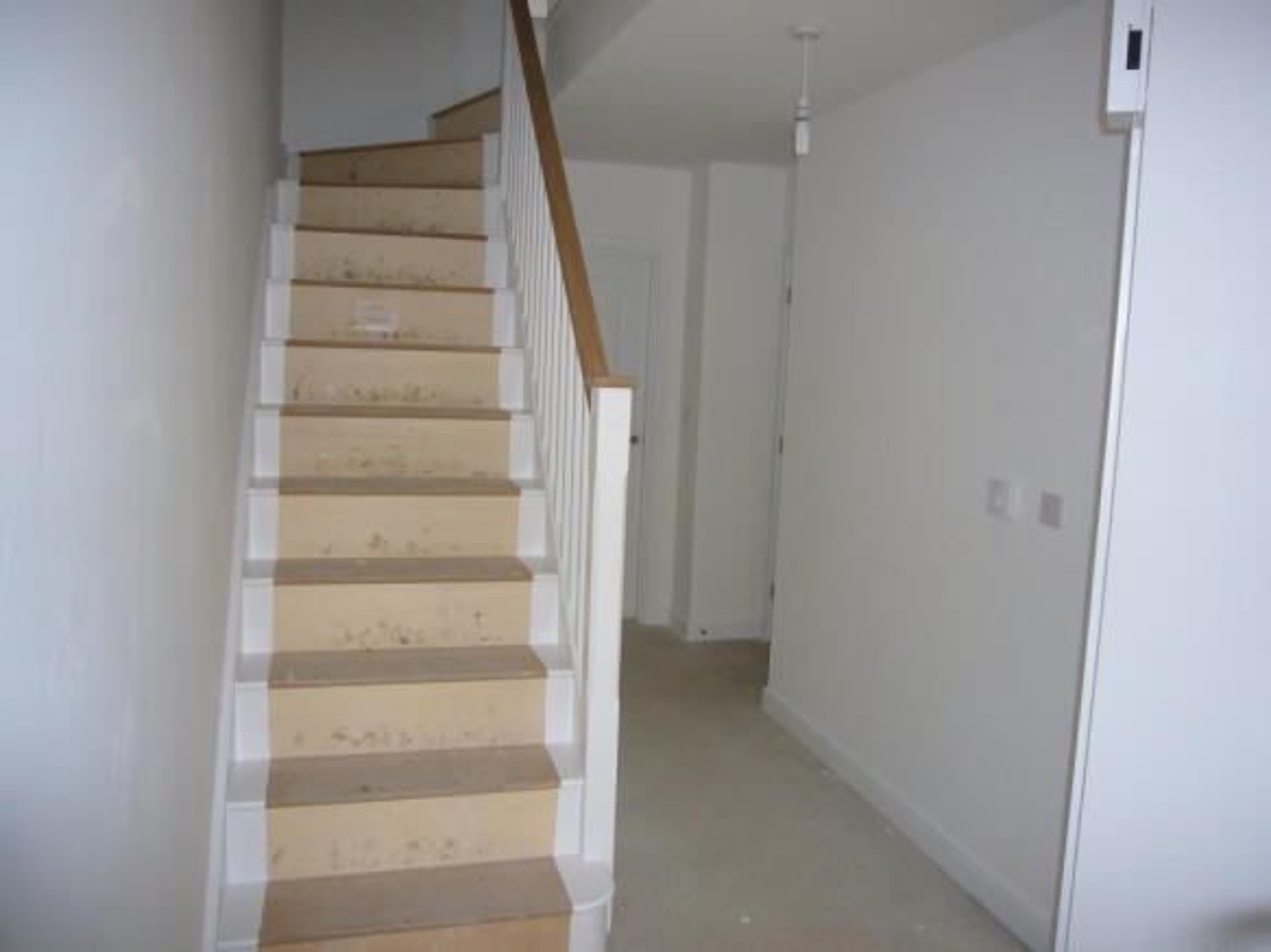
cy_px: 476
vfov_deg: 49.7
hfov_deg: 63.5
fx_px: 1028
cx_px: 636
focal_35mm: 28
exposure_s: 1/30
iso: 100
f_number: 2.8
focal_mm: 4.6
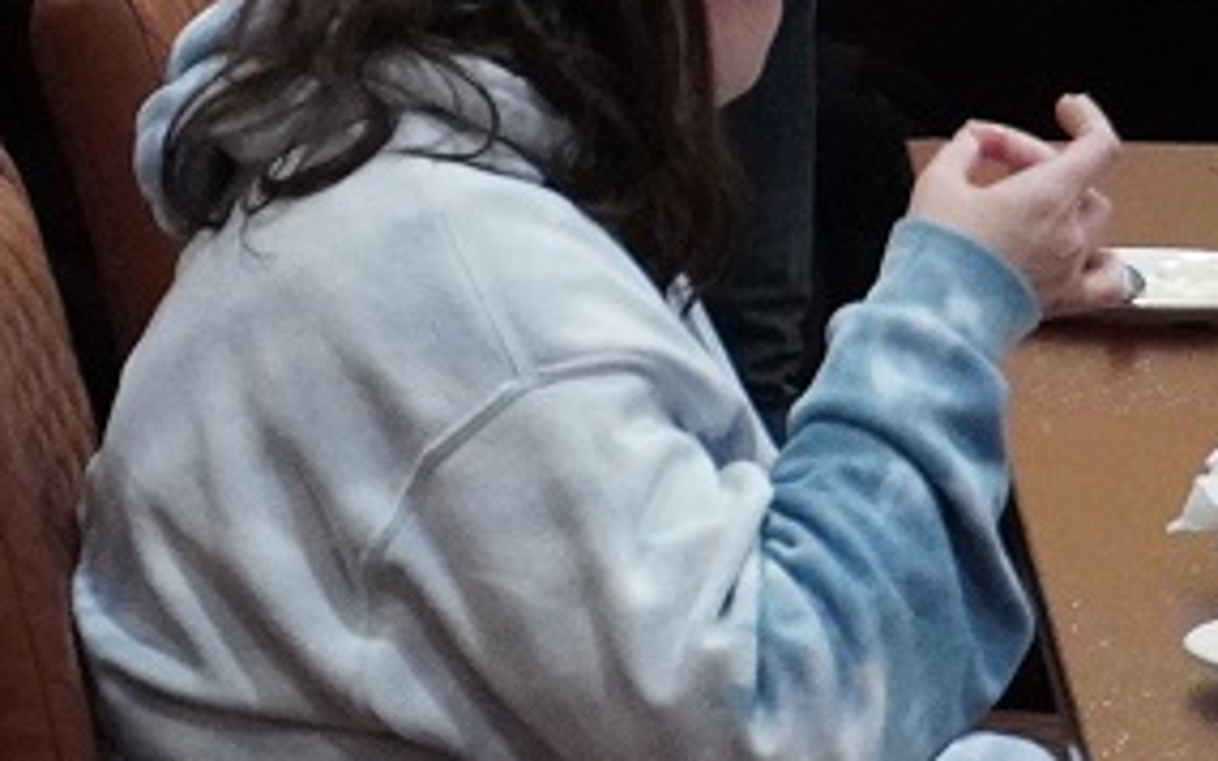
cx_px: -239
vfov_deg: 4.1
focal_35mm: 315
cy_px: -611
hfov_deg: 6.6
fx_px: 10459
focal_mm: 49
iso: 6400
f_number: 5.6
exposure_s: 1/100
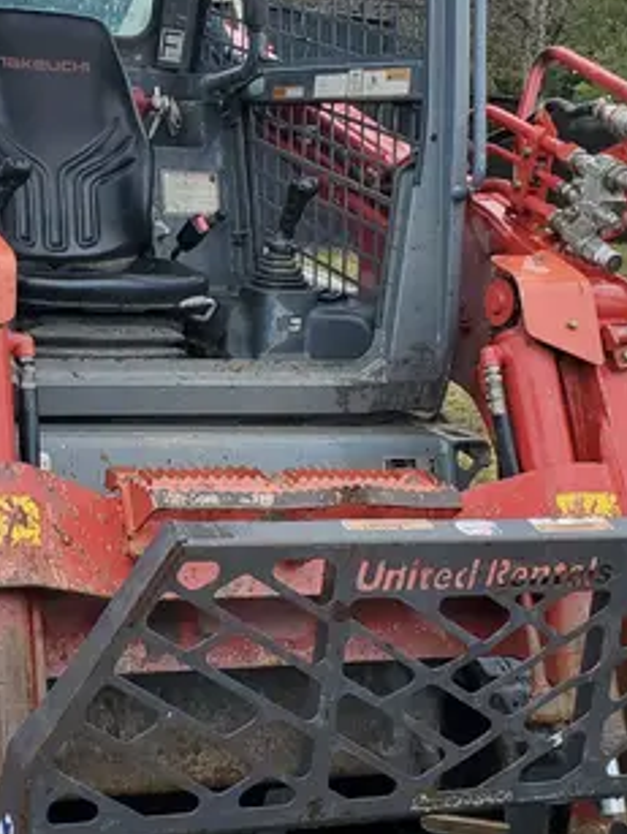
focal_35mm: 62
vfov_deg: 31.1
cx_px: 174
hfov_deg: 23.5
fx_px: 1494
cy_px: 357
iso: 64
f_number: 2.4
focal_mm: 4.3
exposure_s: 1/106
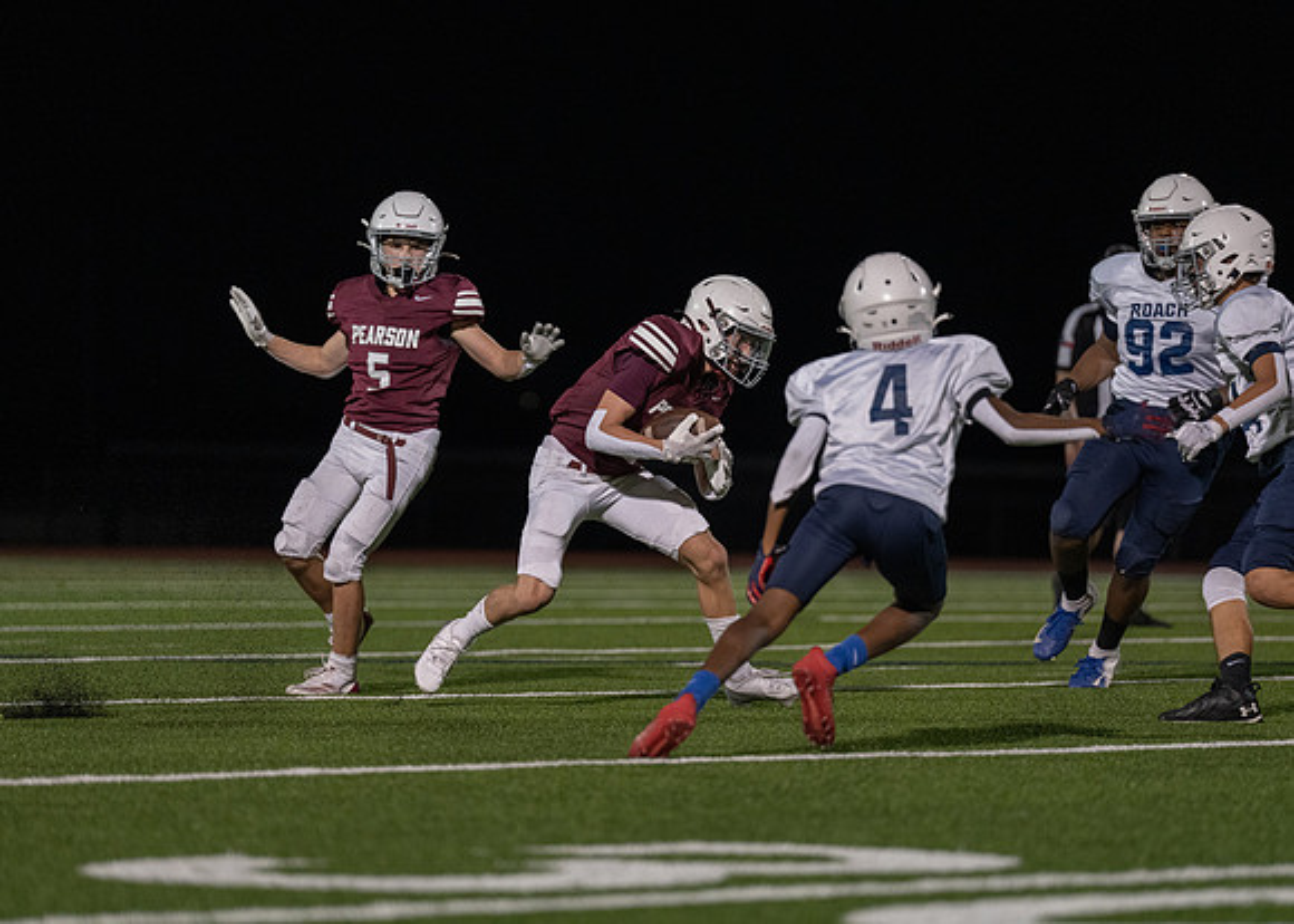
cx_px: 647
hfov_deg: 9.6
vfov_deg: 6.9
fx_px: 7700
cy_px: 462
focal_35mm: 210
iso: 4000
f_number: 2.8
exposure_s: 1/1000
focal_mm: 200
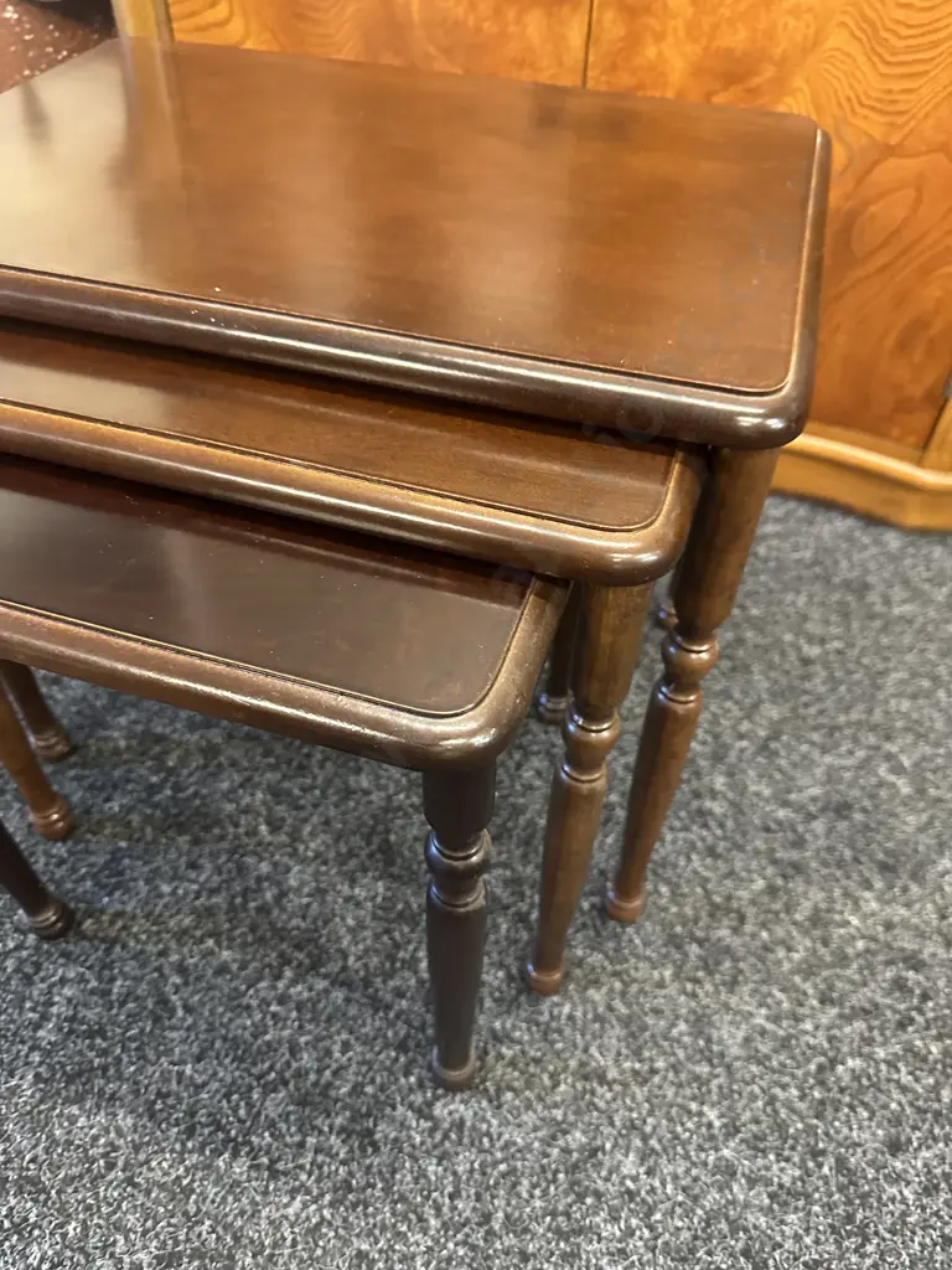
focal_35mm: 24
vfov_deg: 71.6
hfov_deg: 56.8
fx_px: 880
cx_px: 476
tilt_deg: -48.6
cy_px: 635
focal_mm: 6.86
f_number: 1.78
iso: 640
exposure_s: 1/33
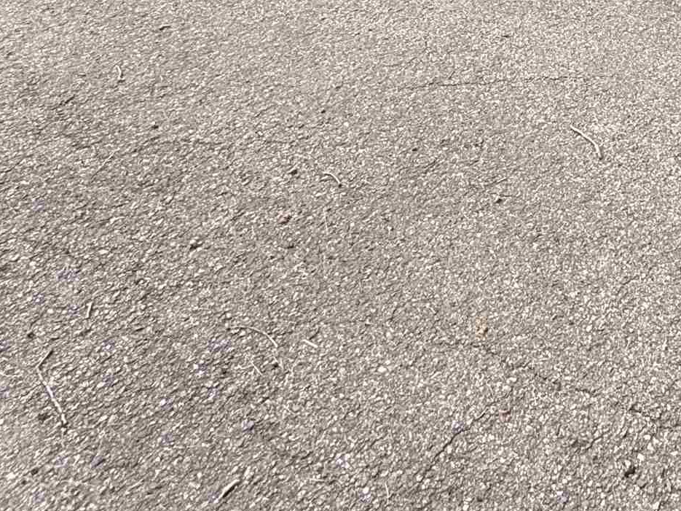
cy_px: -278
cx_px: 802
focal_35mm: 46
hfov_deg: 33.9
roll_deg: -1.4
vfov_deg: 24.0
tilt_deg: -11.0
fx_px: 905
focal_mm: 2.22
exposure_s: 1/179
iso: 50
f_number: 2.2
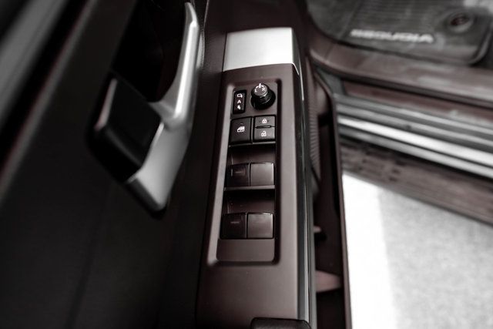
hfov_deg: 73.7
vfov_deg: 53.2
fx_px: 329
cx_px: 246
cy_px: 164
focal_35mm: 24
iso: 640
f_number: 5
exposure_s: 1/320
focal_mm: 24
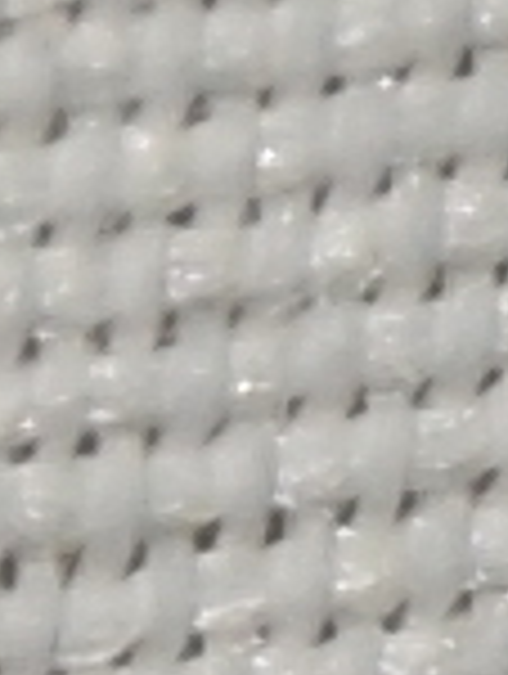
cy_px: 711
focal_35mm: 1291
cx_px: 1960
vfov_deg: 1.5
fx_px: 25190
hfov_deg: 1.2
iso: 125
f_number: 10
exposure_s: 1/160
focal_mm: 140
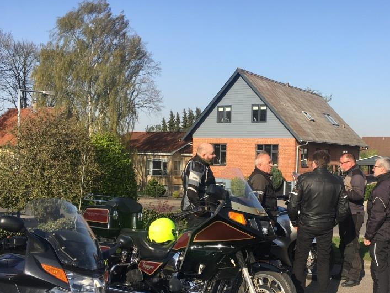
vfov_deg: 34.2
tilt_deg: -1.5
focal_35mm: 42
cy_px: 174
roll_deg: -0.9
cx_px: 278
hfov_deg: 43.8
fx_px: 473
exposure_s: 1/1012
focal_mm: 4.15
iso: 25
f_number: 2.2
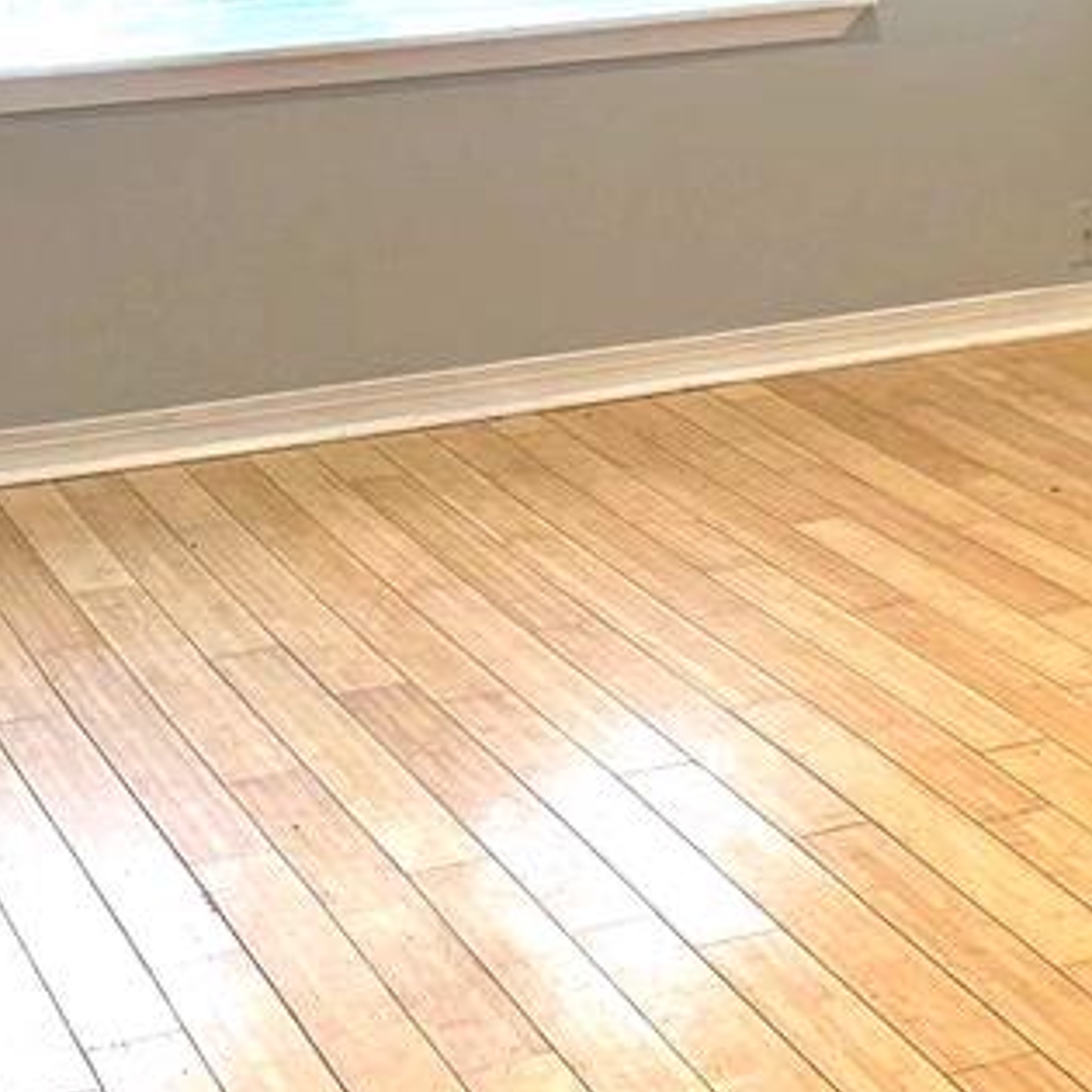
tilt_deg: -6.1
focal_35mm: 97
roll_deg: +1.1
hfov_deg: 17.0
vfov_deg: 17.5
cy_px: 7
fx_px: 3462
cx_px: 1373
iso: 320
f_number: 1.78
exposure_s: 1/120
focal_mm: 6.76
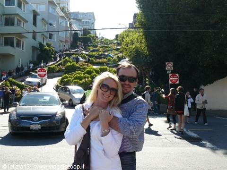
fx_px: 236
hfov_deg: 51.4
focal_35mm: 36
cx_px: 114
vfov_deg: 39.7
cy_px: 85
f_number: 5
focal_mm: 6
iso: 100
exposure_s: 1/200
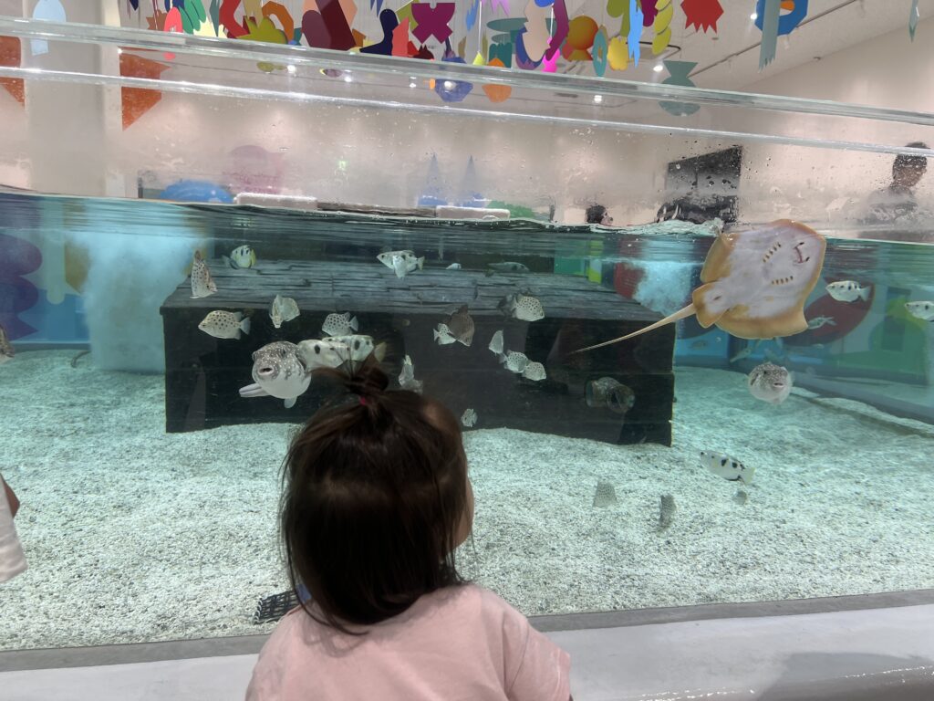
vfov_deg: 53.1
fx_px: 702
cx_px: 467
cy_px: 350
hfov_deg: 67.3
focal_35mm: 26
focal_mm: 5.7
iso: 50
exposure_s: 1/121
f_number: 1.5
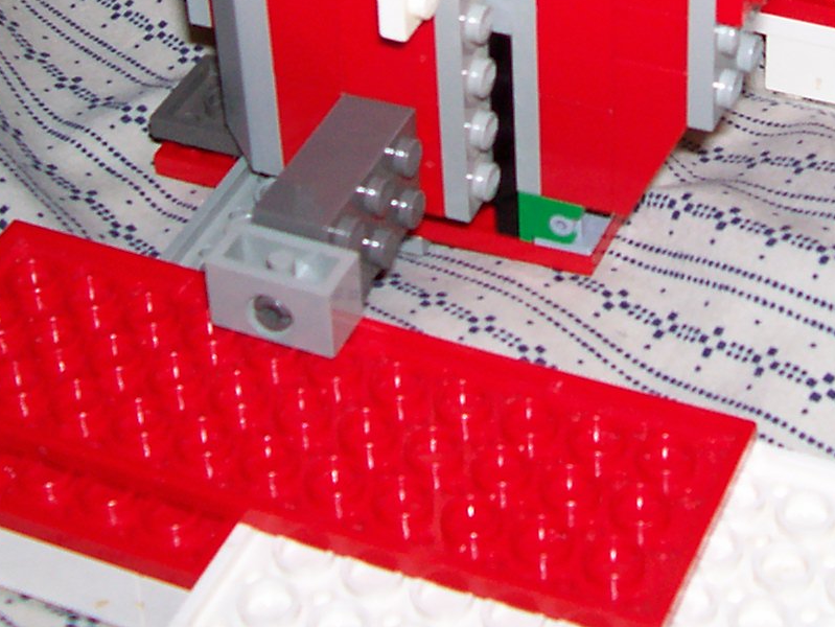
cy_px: -175
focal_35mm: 98
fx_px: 2365
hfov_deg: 19.8
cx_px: 653
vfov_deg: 14.5
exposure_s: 1/64
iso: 80
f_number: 2.7
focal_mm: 5.6
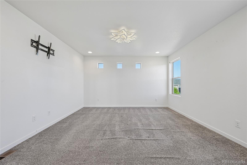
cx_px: 124
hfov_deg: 104.3
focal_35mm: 14
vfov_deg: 81.2
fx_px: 96
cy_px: 82
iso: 400
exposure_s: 1/15
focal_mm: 14
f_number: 11
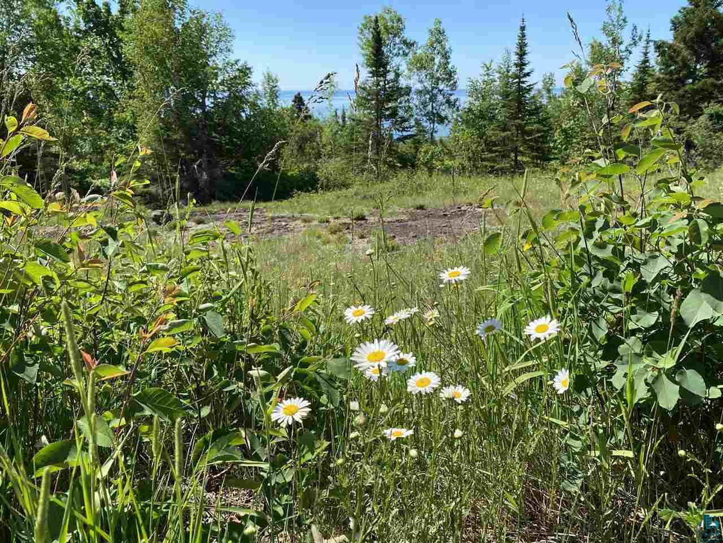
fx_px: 543
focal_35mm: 26
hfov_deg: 67.3
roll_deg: +0.7
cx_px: 362
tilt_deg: -17.7
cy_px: 272
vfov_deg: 53.1
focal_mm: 4.25
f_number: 1.8
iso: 32
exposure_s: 1/1447
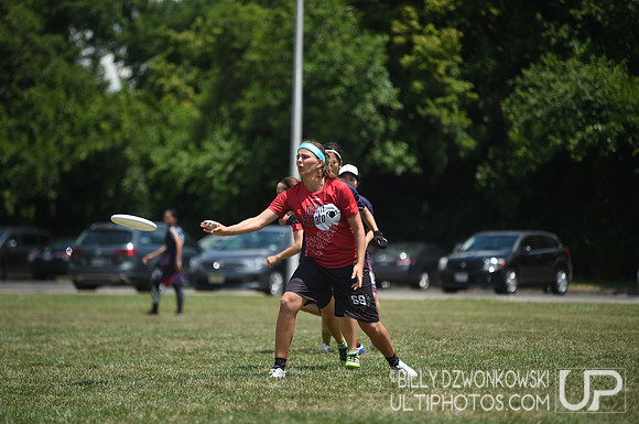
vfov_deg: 6.8
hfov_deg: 10.3
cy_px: 212
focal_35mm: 200
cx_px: 320
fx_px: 3545
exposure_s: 1/1600
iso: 100
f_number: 2.8
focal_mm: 200
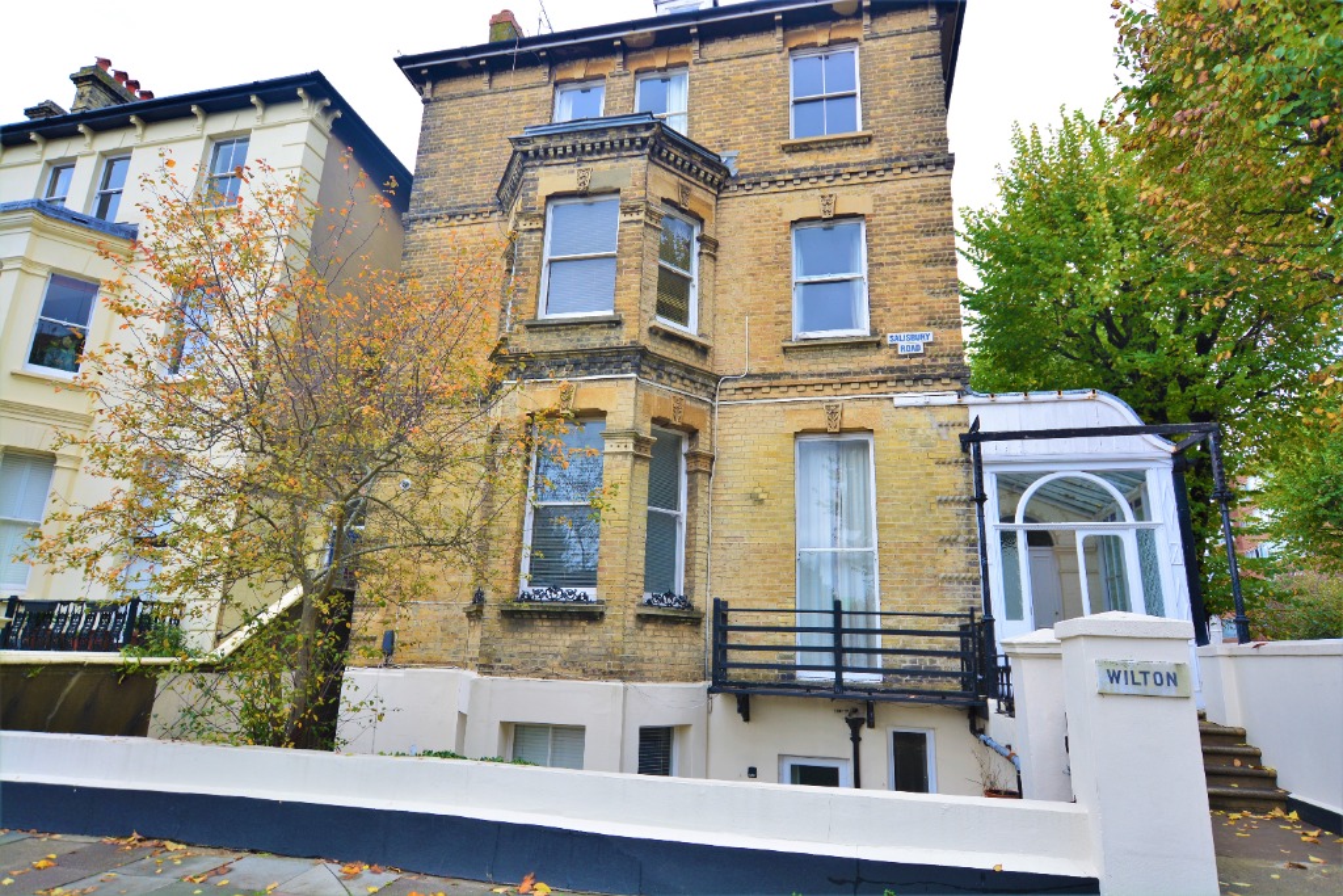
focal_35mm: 20
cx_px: 672
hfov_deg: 85.4
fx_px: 728
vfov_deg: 63.2
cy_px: 448
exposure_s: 1/100
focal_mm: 13
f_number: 5
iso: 125
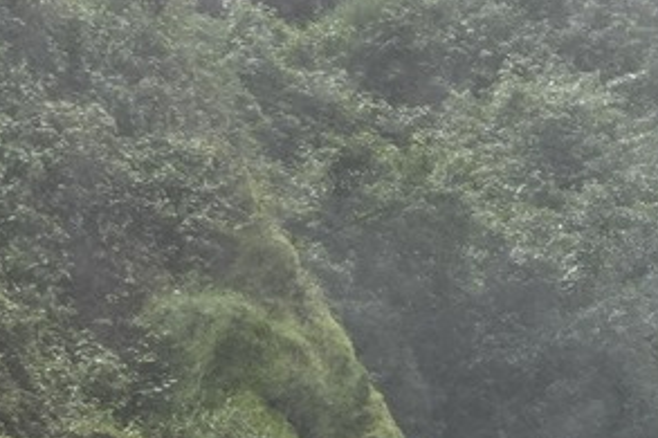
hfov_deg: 14.0
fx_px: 2393
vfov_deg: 10.2
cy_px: 628
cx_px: 1154
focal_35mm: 131
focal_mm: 8.8
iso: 400
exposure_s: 1/640
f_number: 2.4
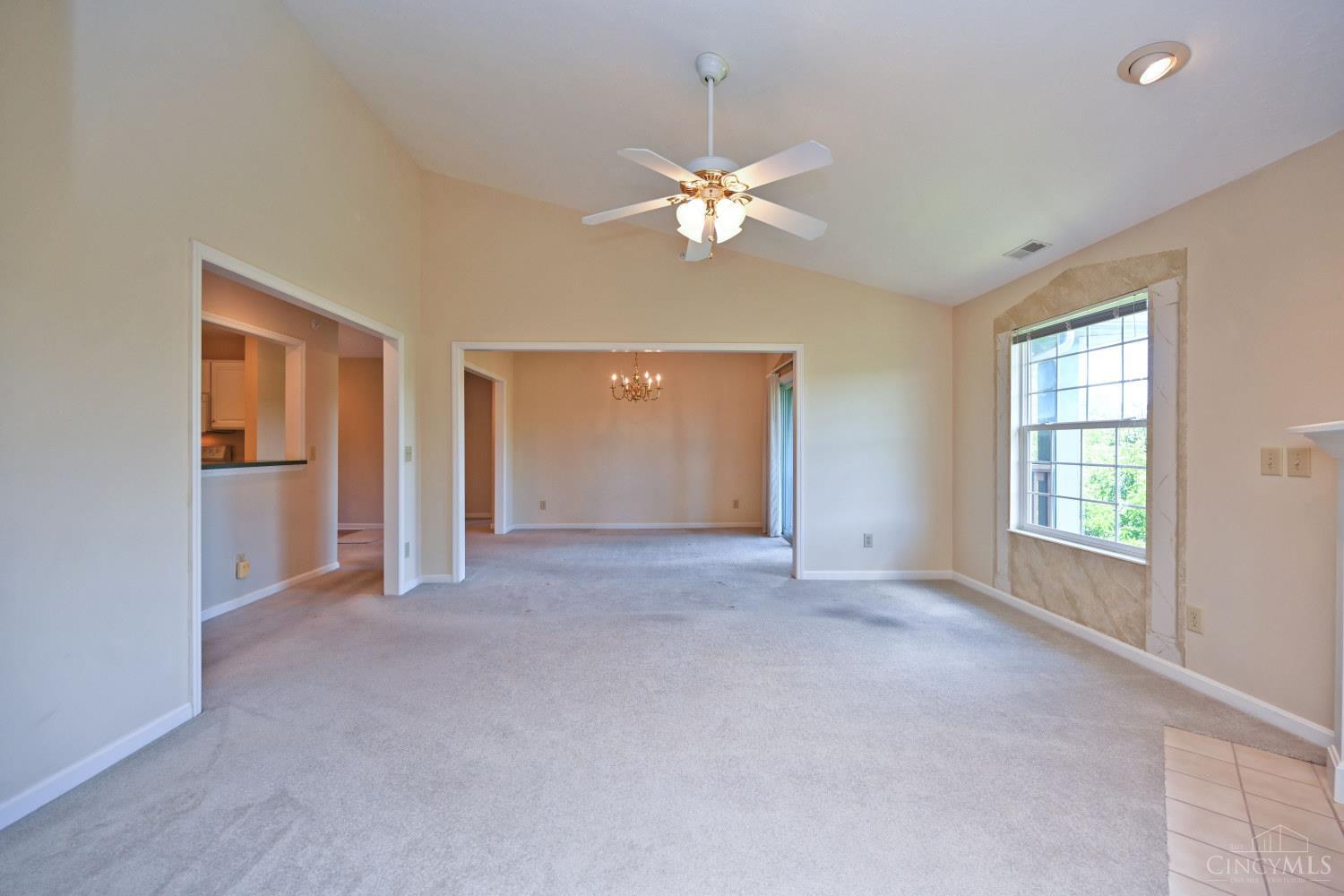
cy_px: 448
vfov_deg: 81.2
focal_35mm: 14
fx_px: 523
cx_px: 672
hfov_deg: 104.3
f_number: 5
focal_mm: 14
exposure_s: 1/80
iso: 200
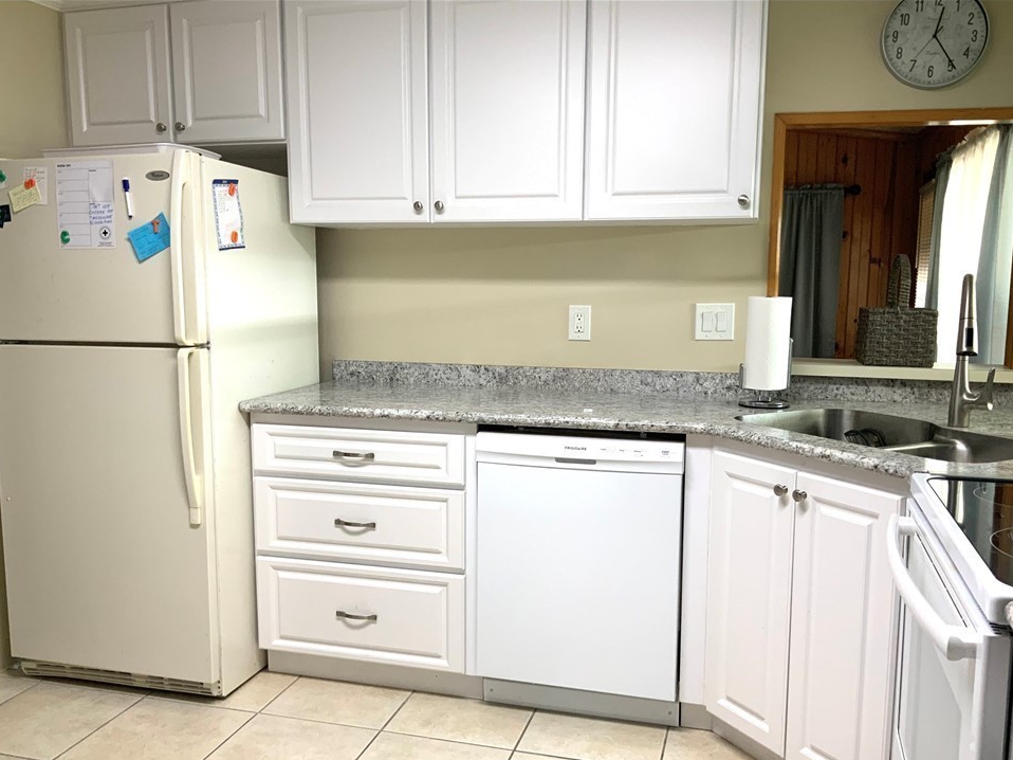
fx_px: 907
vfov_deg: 45.4
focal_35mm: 31
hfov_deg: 58.4
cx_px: 511
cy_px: 405
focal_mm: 3
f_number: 1.8
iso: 80
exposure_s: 1/60
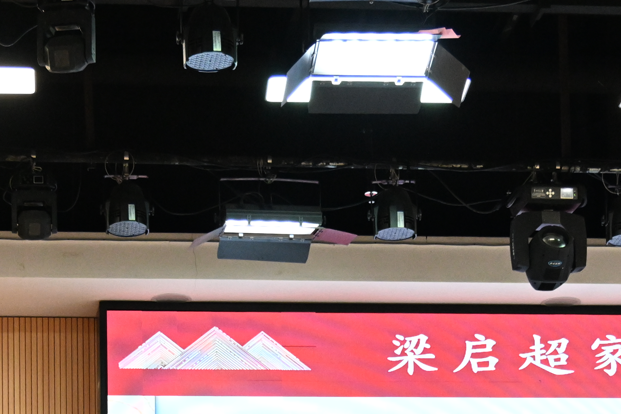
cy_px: 696
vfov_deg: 9.5
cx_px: 248
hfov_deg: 14.9
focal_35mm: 138
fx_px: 2381
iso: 3200
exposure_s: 1/160
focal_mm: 38
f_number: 4.8
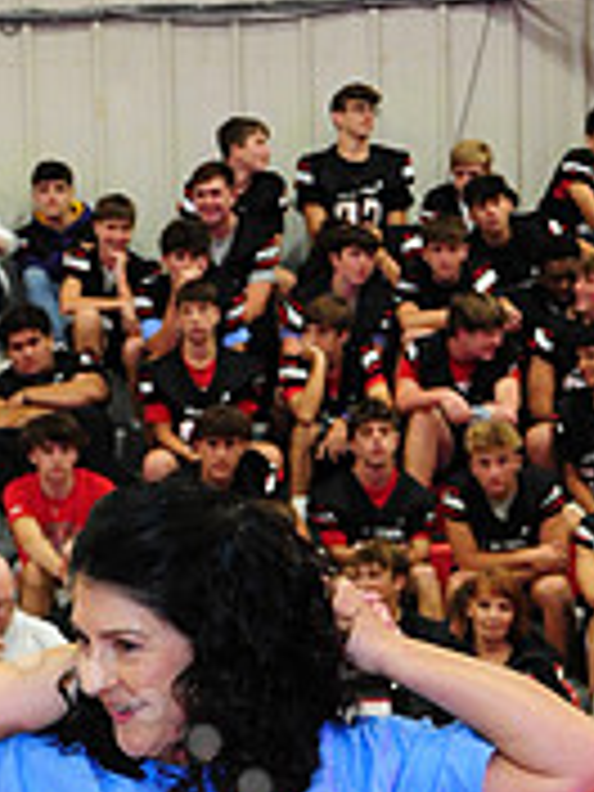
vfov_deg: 8.2
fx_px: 5445
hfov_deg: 6.2
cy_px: 1156
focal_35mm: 238
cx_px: -117
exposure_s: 1/60
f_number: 7.1
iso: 2000
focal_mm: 75
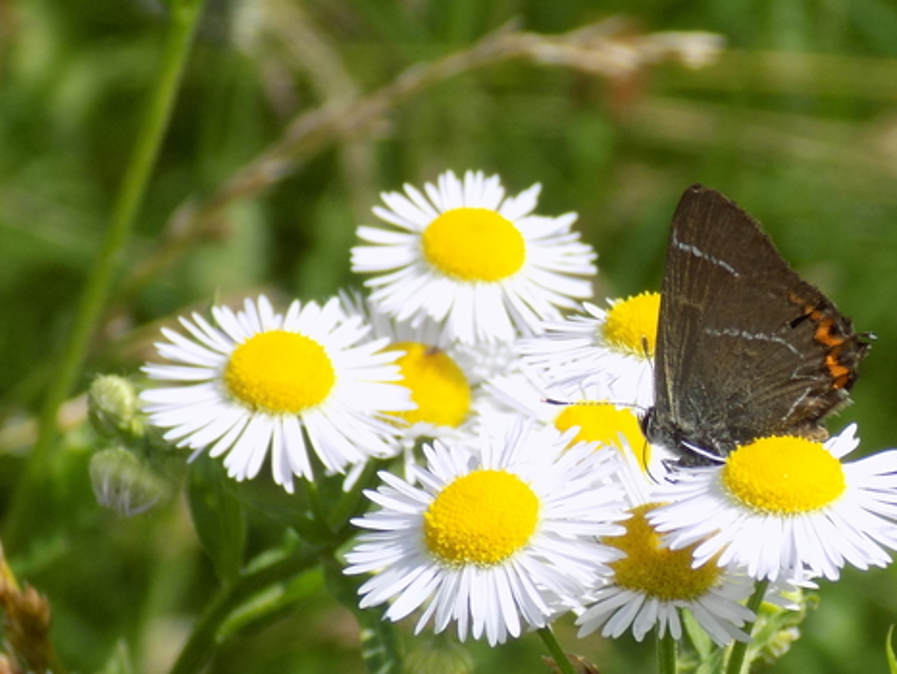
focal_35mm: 216
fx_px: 5600
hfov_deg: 9.1
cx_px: 777
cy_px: 335
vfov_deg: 6.9
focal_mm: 20.9
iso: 80
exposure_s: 1/500
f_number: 4.8
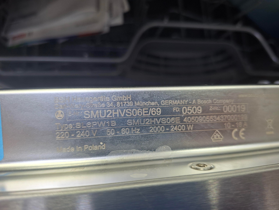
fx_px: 185
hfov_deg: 73.9
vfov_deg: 58.9
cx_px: 140
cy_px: 105
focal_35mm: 23
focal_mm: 5.54
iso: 250
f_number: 1.8
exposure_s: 1/50
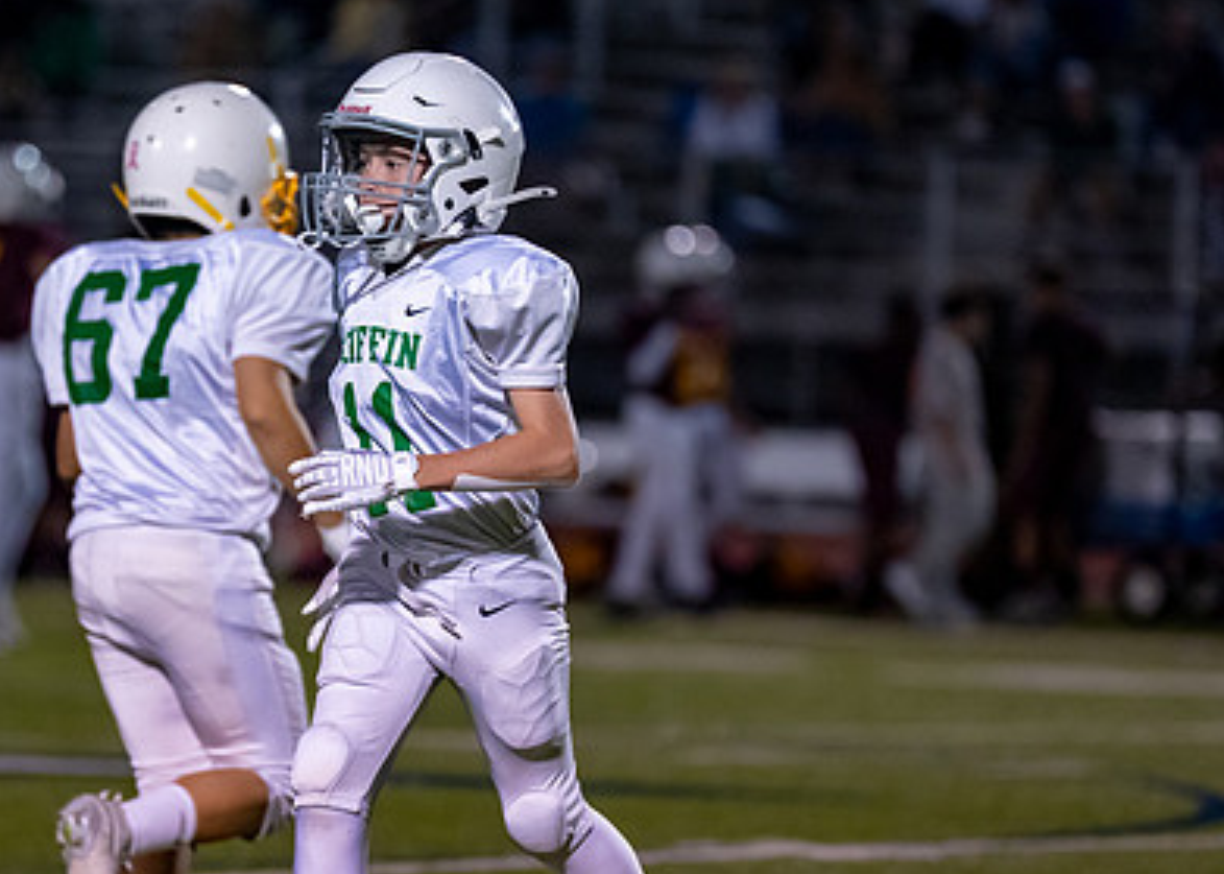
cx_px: 345
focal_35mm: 390
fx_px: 13553
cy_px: 534
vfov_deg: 3.7
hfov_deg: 5.2
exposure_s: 1/1250
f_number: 2.8
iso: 3200
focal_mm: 200
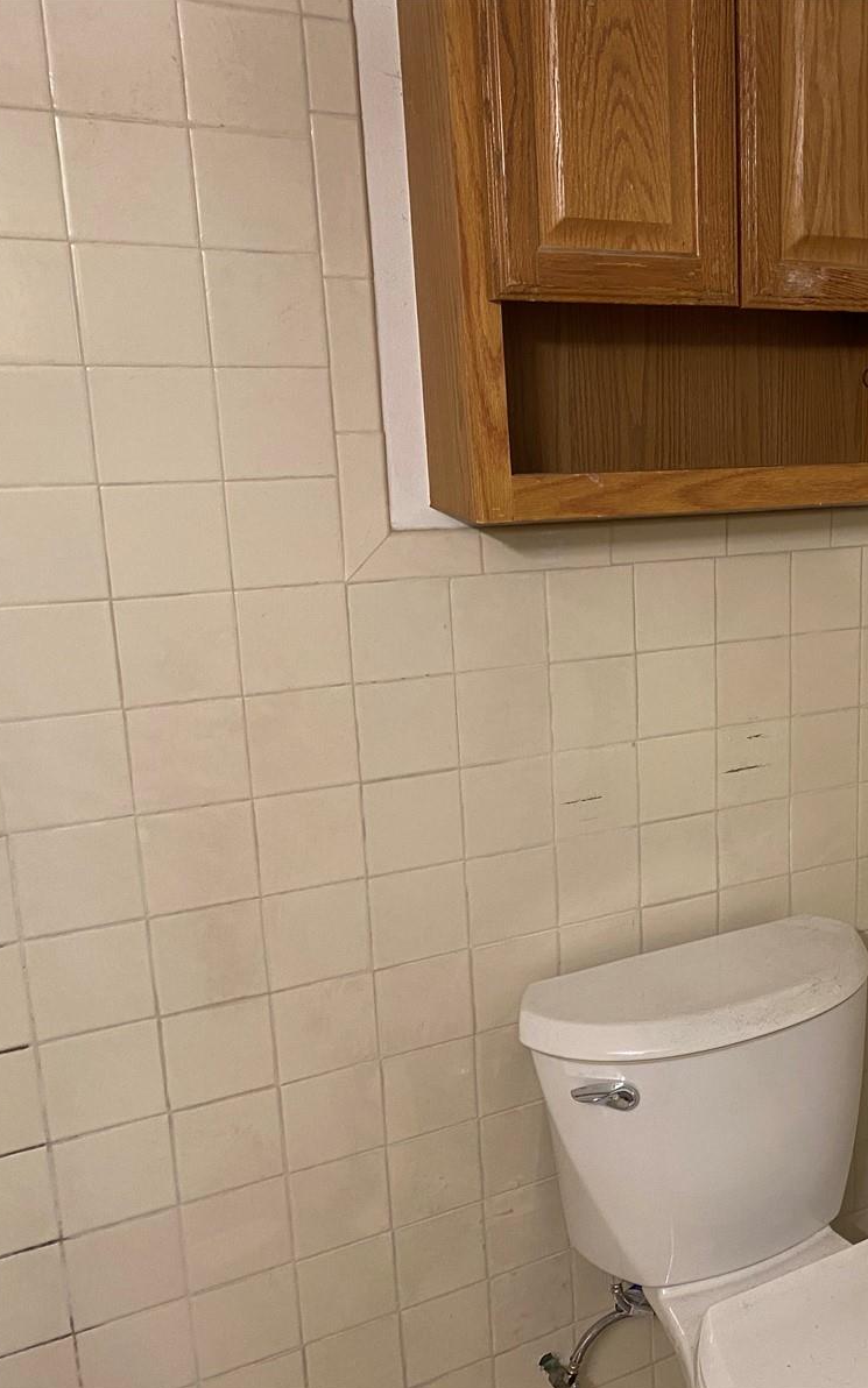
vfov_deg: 52.7
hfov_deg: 31.9
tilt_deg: -13.4
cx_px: 859
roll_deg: -0.9
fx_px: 1400
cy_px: 696
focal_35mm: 37
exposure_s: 1/60
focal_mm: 4.25
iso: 160
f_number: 1.8
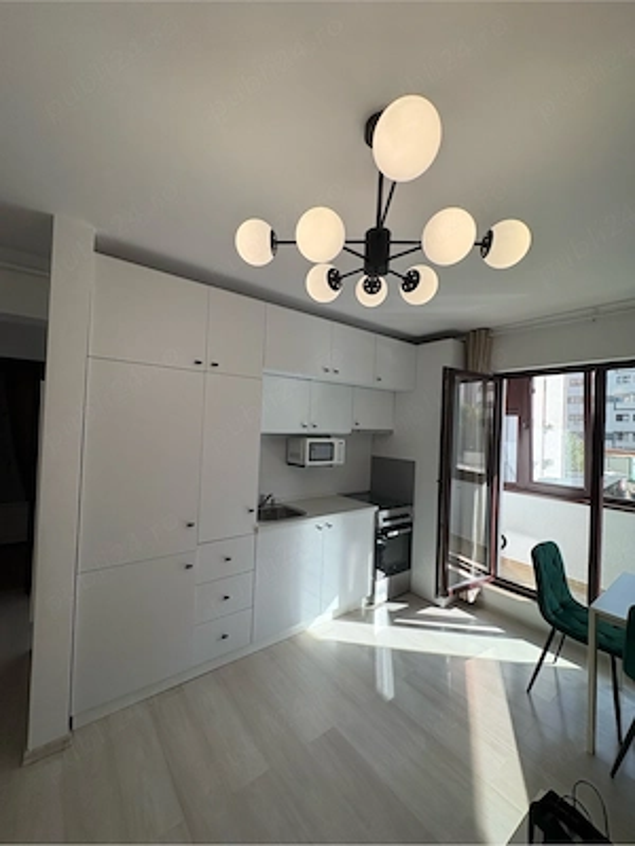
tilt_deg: +1.9
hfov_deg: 85.7
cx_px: 318
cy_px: 423
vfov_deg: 102.1
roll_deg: -2.1
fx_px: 342
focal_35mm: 14
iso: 64
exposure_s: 1/243
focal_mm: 2.22
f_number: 2.2
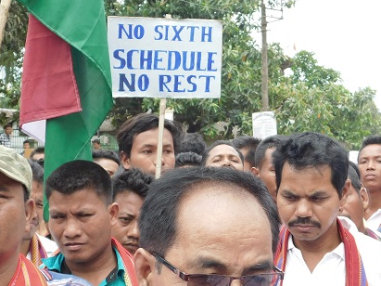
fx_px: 935
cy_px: 201
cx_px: 220
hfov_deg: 23.0
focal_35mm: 85
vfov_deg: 17.3
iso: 125
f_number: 3.7
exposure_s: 1/250
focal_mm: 8
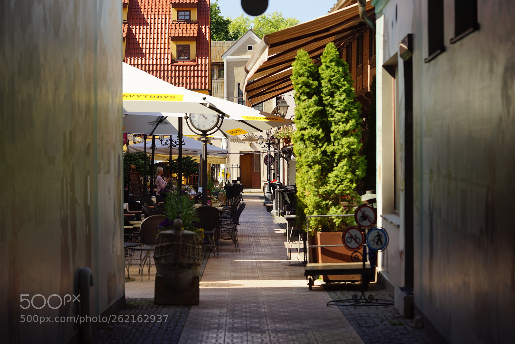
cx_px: 258
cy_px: 172
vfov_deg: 15.2
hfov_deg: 22.6
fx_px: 1288
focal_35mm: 90
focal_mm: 90
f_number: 4
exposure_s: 1/500
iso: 100
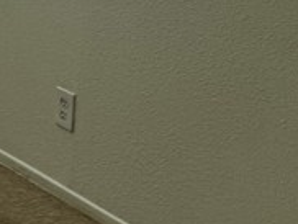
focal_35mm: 135
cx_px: -472
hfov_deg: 11.4
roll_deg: +1.1
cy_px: -183
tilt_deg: -8.3
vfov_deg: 10.4
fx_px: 1164
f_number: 1.78
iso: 80
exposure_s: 1/120
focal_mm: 6.76
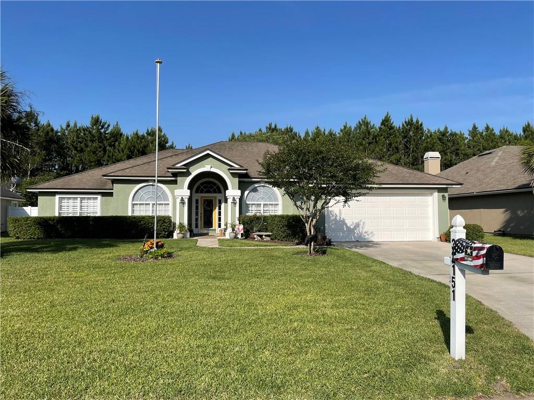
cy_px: 200
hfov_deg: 67.3
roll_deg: +0.2
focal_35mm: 26
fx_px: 401
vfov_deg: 53.1
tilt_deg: +2.5
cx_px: 267
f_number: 1.6
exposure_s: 1/4132
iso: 32
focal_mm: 4.2
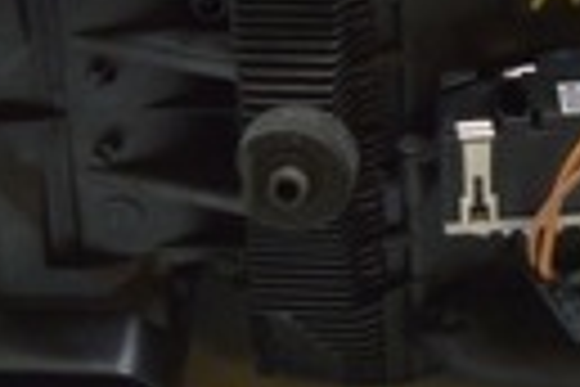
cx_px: 620
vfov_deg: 9.1
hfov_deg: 13.5
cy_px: -56
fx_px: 2400
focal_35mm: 149
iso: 400
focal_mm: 20
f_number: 3.8
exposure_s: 1/60
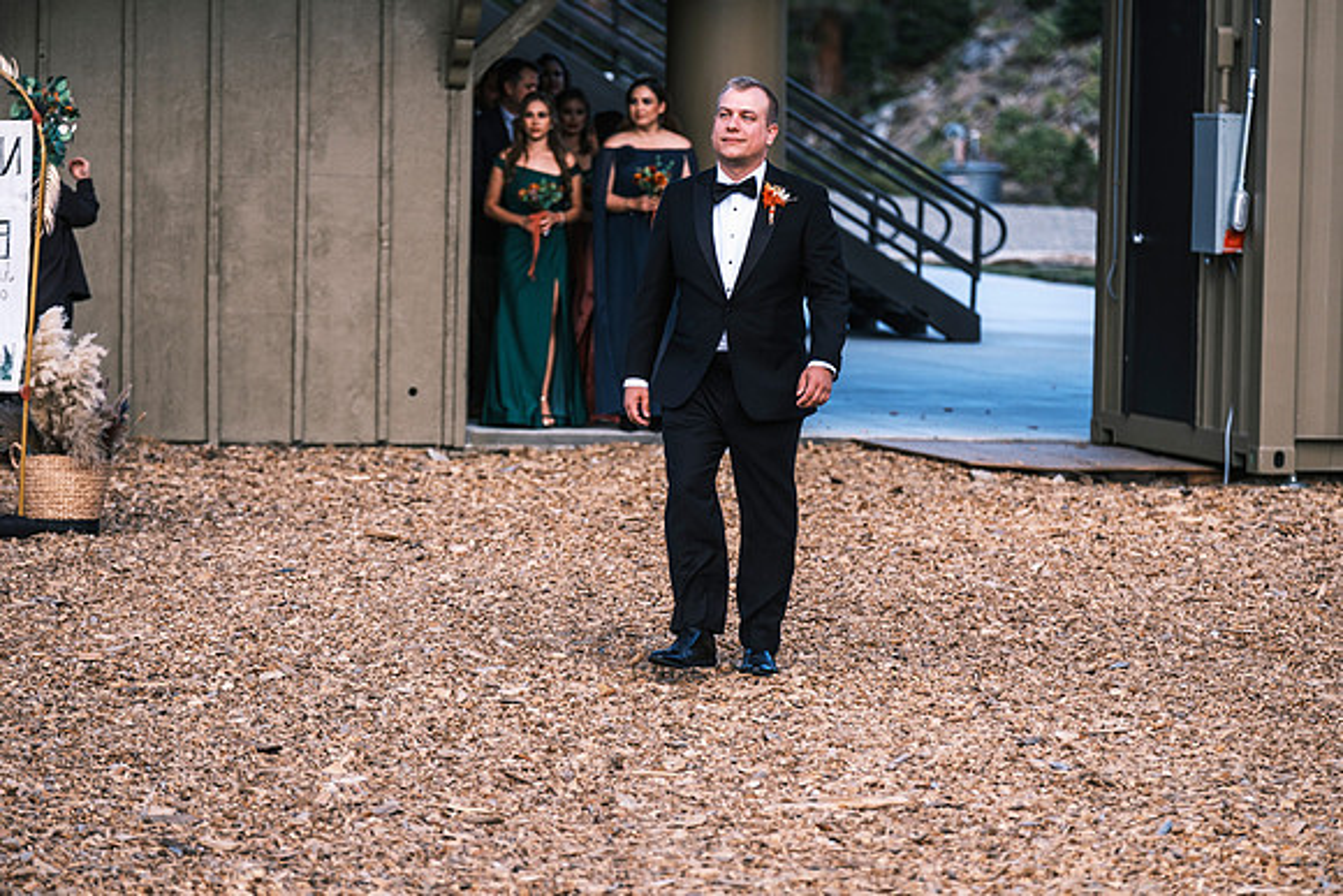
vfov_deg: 8.6
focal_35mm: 159
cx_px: 672
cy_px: 448
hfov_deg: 12.9
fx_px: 5933
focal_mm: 106
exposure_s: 1/1250
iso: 400
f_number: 2.8
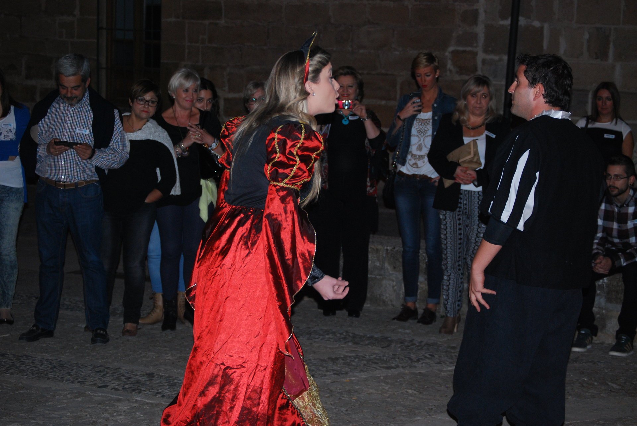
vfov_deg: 16.6
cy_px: 213
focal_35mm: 82
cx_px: 318
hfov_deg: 24.6
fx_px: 1461
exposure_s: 1/125
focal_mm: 55
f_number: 4
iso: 560
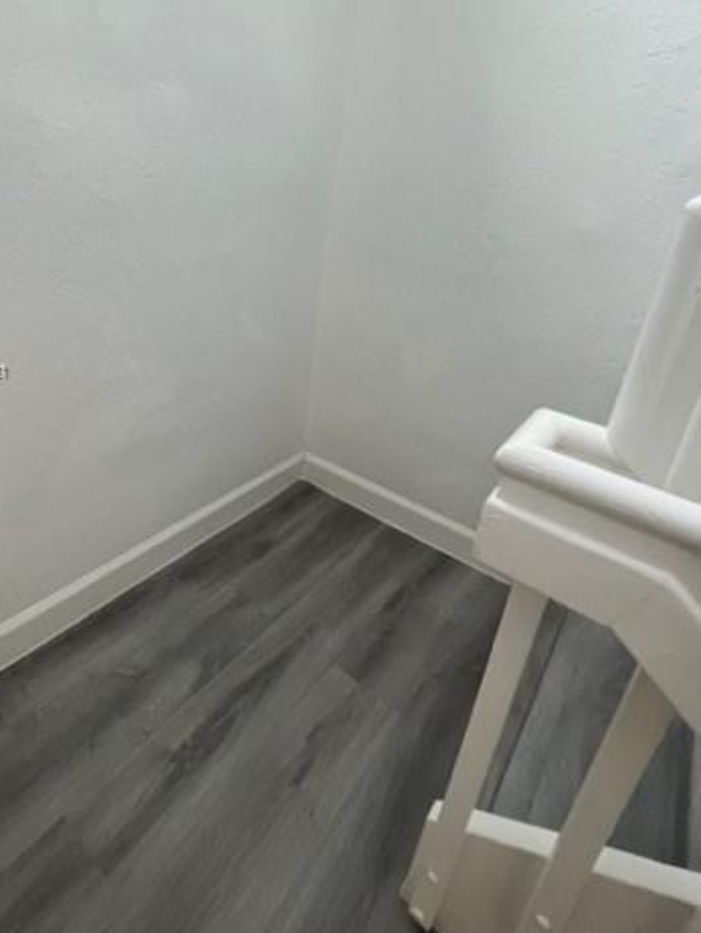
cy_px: 372
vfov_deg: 86.6
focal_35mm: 18
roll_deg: -6.9
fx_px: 486
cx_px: 261
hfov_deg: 70.4
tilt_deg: -19.9
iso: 160
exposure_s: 1/120
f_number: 1.8
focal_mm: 1.57
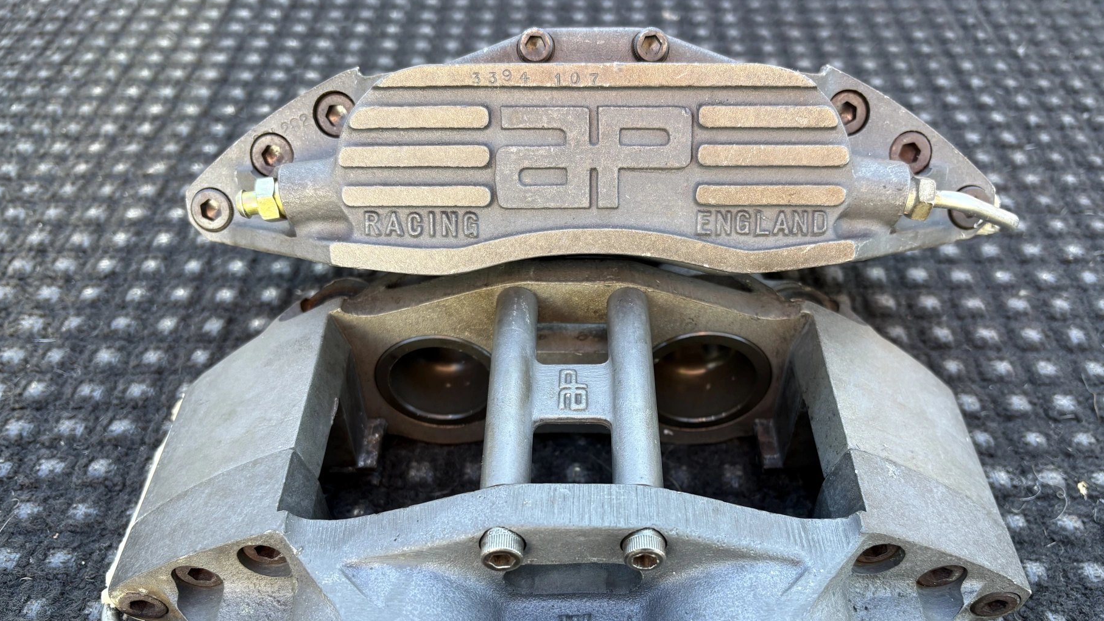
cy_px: 407
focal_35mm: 30
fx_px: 878
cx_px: 582
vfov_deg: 38.6
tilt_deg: -46.4
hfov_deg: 64.3
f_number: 1.6
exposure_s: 1/121
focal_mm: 5.96
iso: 80
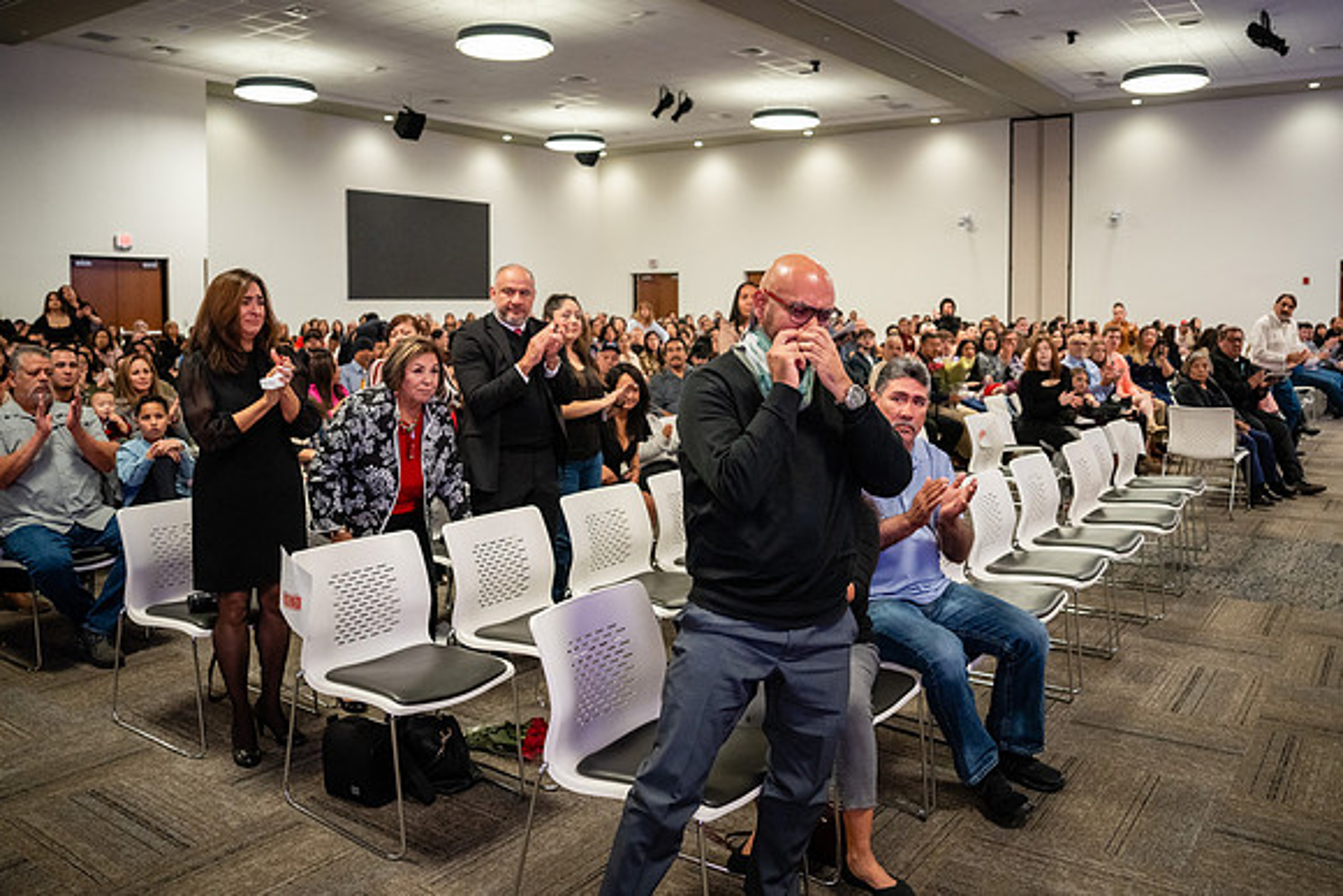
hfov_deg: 65.1
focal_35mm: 28
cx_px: 700
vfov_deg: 46.0
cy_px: 375
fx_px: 1052
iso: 2500
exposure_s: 1/200
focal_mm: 24
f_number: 2.8
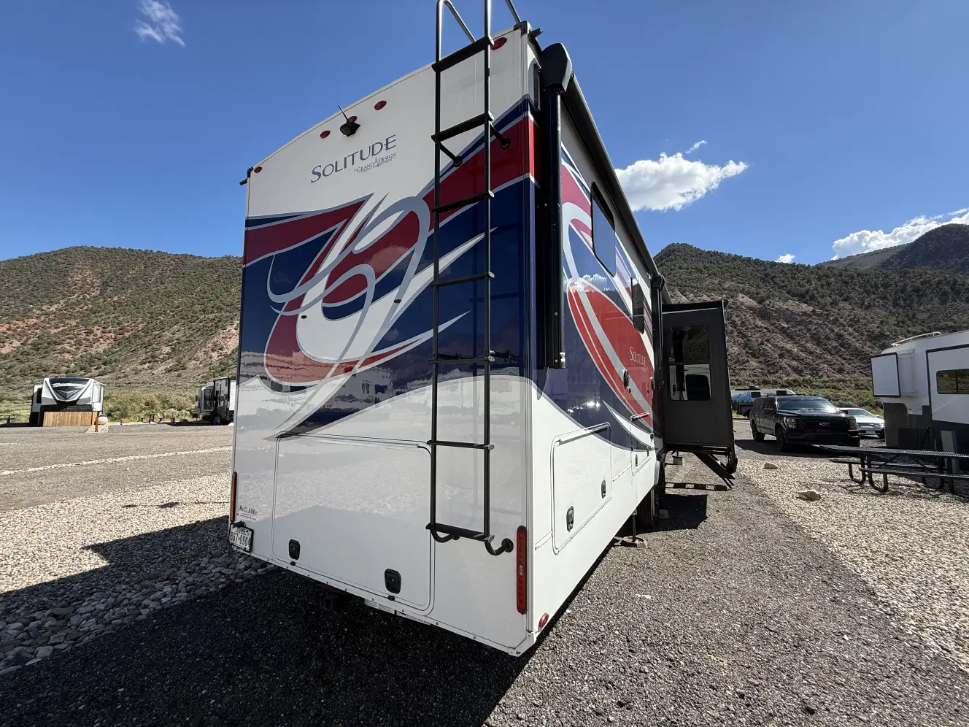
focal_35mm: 14
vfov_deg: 85.7
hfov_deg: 102.1
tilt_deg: +4.3
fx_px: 392
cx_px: 484
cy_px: 364
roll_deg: +1.1
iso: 50
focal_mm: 2.22
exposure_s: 1/1167
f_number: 2.2
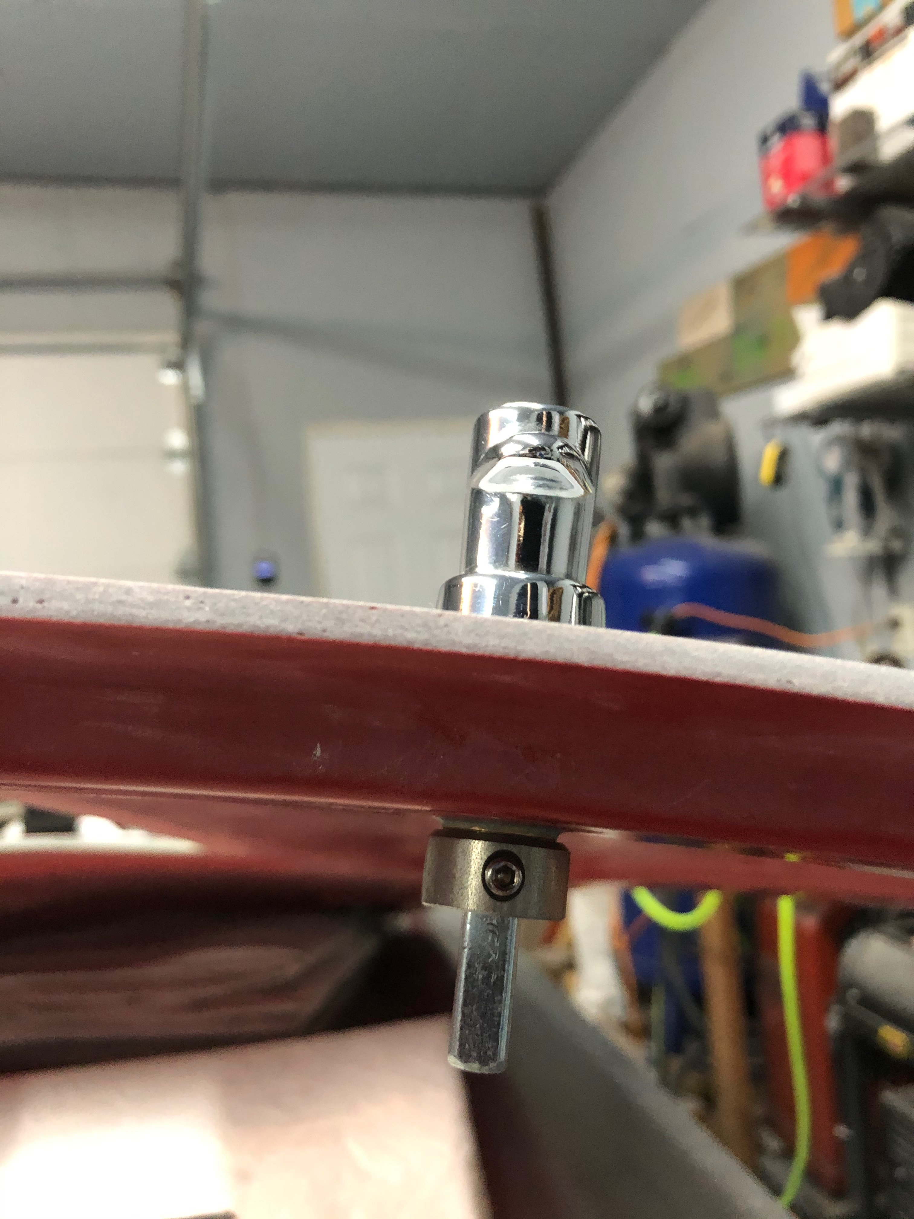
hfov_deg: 49.7
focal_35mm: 28
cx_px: 457
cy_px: 610
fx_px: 986
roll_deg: +2.6
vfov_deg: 63.4
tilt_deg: +0.8
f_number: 1.8
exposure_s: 1/15
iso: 100
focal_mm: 4
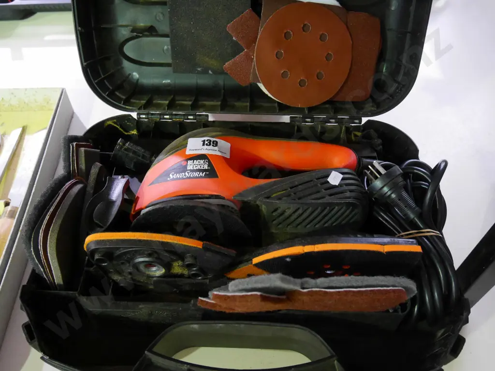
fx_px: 429
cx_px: 248
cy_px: 186
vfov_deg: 46.8
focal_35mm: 30
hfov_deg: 59.9
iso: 3200
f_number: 4
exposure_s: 1/15
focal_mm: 15
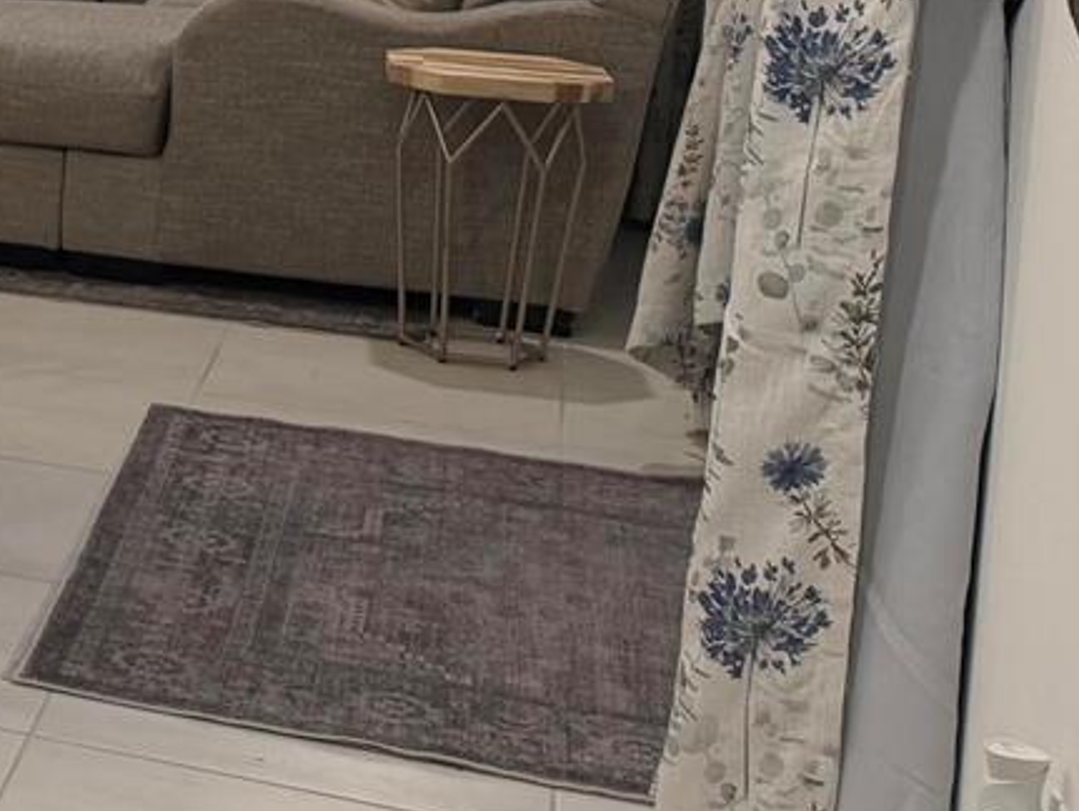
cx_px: -879
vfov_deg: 16.1
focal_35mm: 89
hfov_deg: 17.6
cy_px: -78
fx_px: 2776
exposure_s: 1/60
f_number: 1.78
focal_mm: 6.76
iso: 125
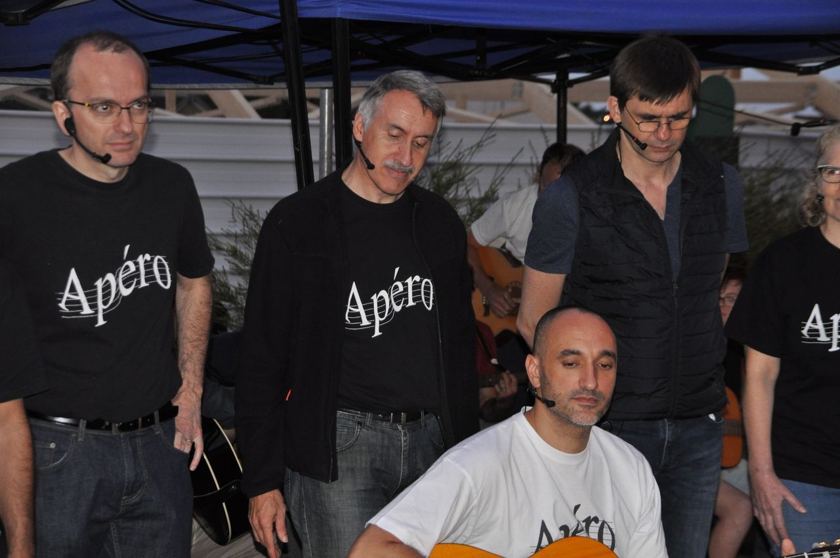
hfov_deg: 18.9
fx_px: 2517
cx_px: 420
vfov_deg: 12.6
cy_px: 279
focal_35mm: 108
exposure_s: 1/60
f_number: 5.3
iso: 800
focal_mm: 72
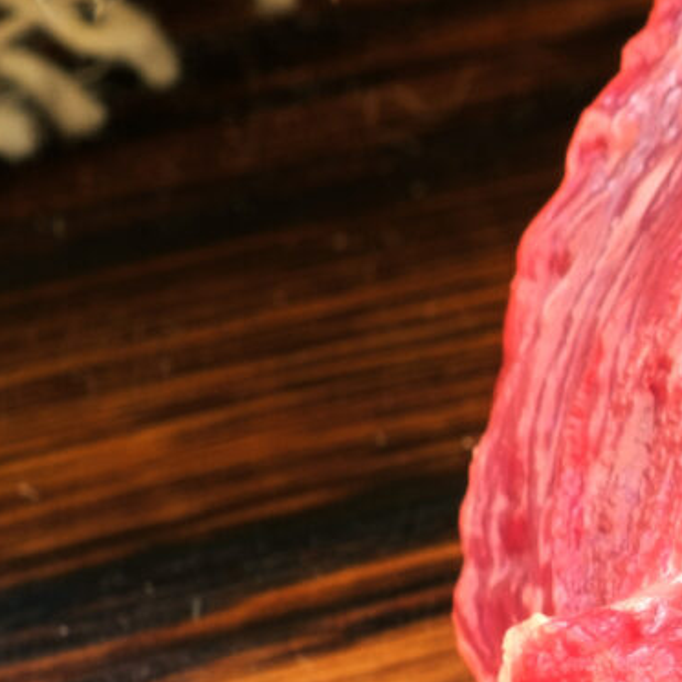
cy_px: 182
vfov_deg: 5.6
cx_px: 2238
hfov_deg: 5.3
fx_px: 6910
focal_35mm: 310
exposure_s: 1/1.67
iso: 200
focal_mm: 35
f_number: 9
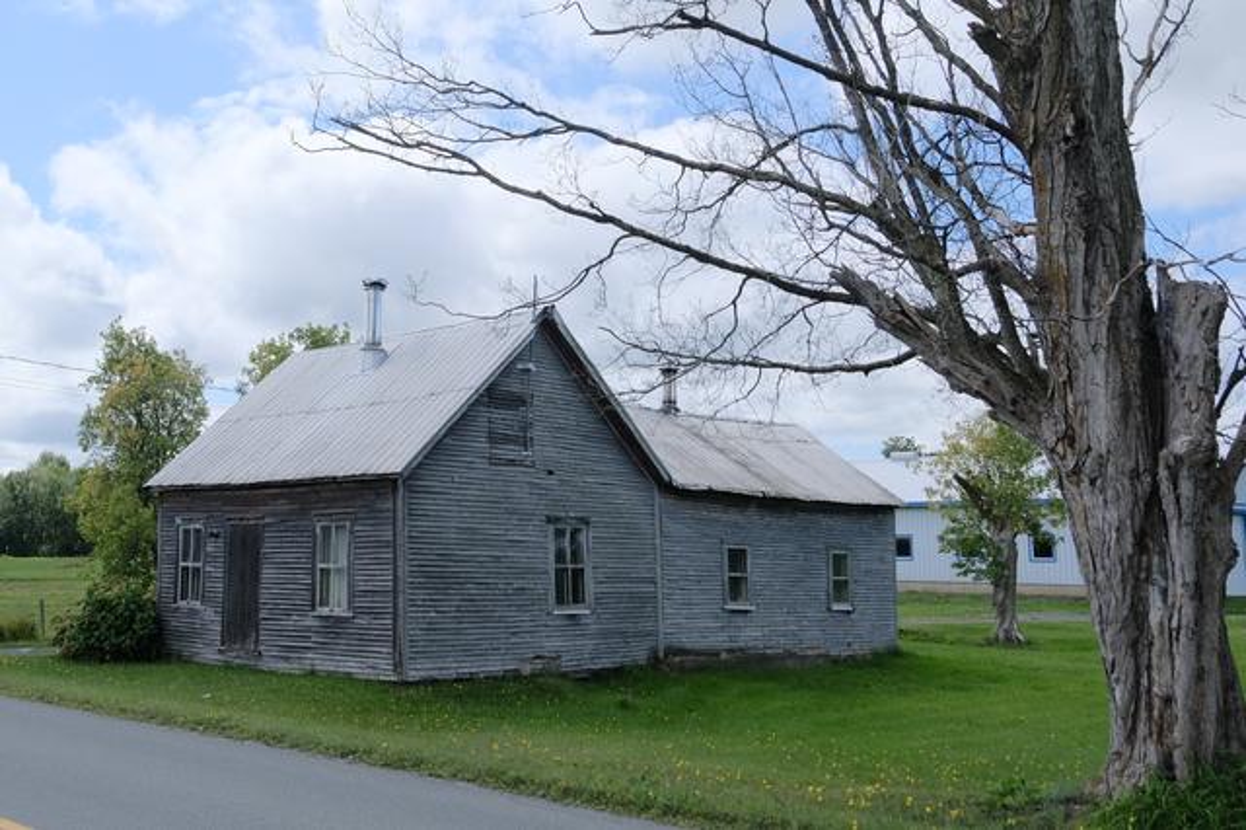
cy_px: 415
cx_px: 623
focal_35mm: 29
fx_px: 1003
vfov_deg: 44.9
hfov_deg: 63.7
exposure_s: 1/3200
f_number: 3.6
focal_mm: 19.6
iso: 640
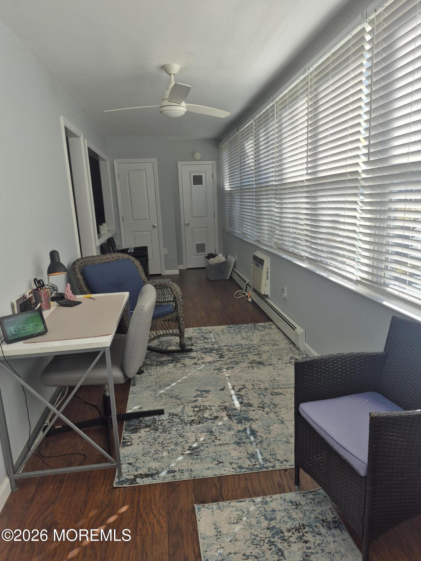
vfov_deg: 73.9
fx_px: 373
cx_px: 210
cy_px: 280
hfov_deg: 58.9
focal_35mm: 23
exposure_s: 1/228
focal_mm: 5.4
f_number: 1.8
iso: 25
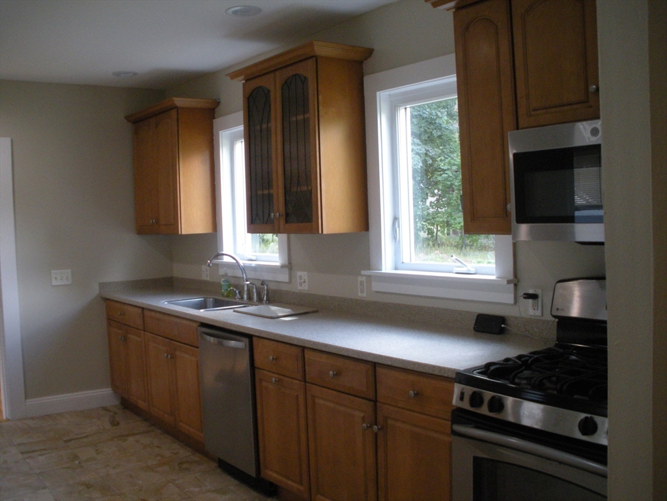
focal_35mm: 36
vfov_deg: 39.7
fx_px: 694
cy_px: 250
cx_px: 334
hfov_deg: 51.4
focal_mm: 6.3
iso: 290
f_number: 3.5
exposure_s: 1/57.6
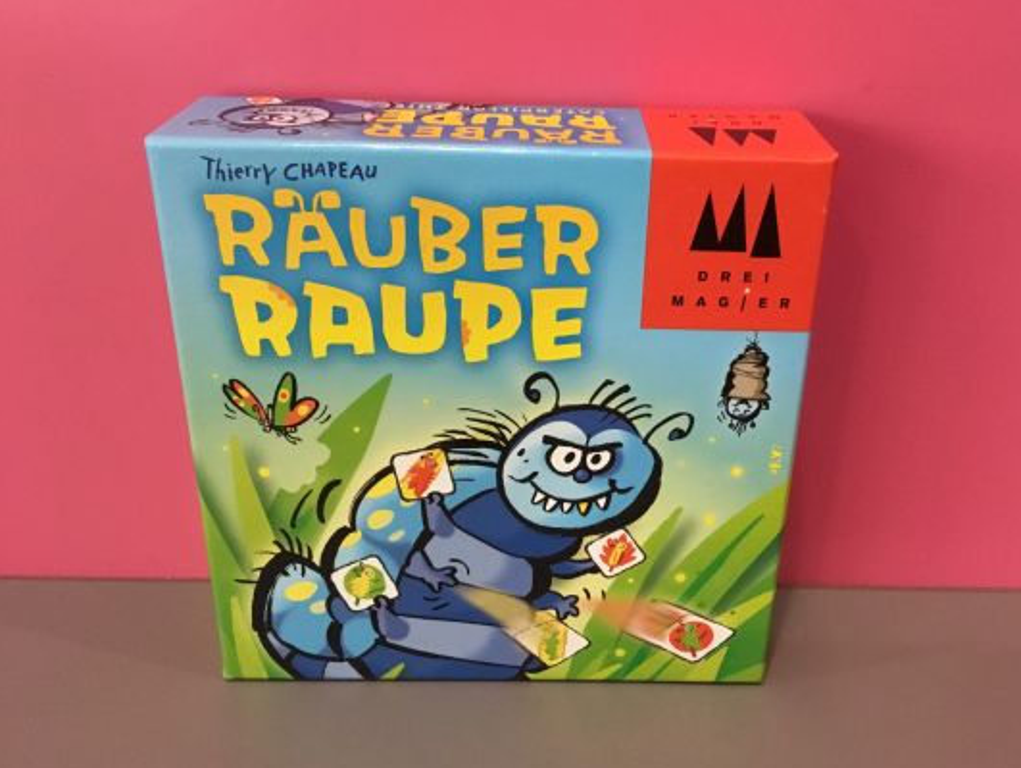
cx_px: 569
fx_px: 1033
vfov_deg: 40.7
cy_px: 381
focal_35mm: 35
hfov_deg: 52.5
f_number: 2.4
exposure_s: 1/25
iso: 200
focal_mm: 3.3
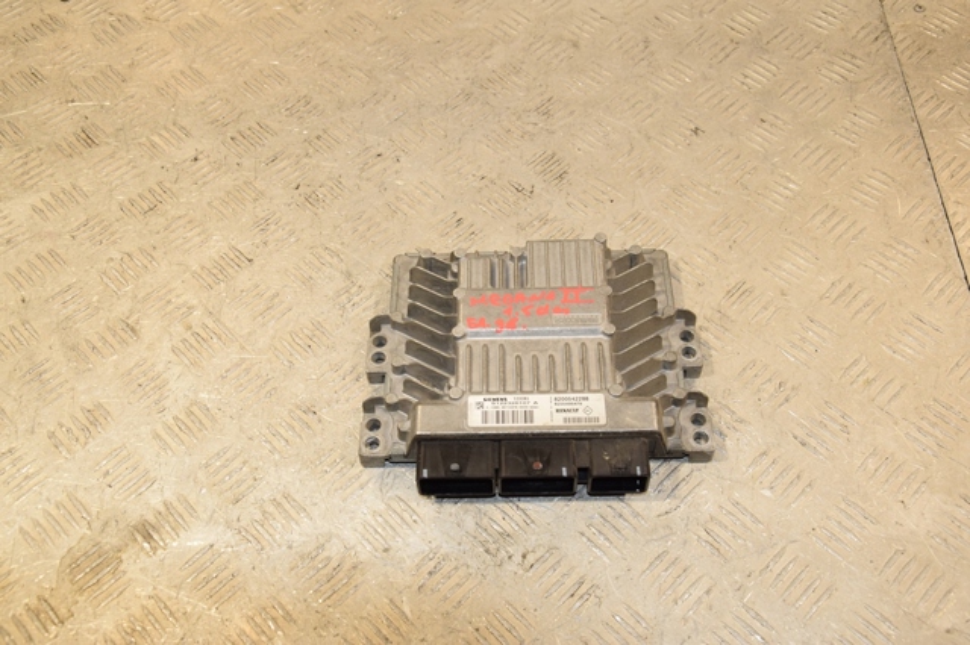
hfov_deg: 51.3
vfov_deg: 35.5
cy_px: 322
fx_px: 1010
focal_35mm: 38
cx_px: 485
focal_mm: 25
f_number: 7.1
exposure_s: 1/200
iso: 800
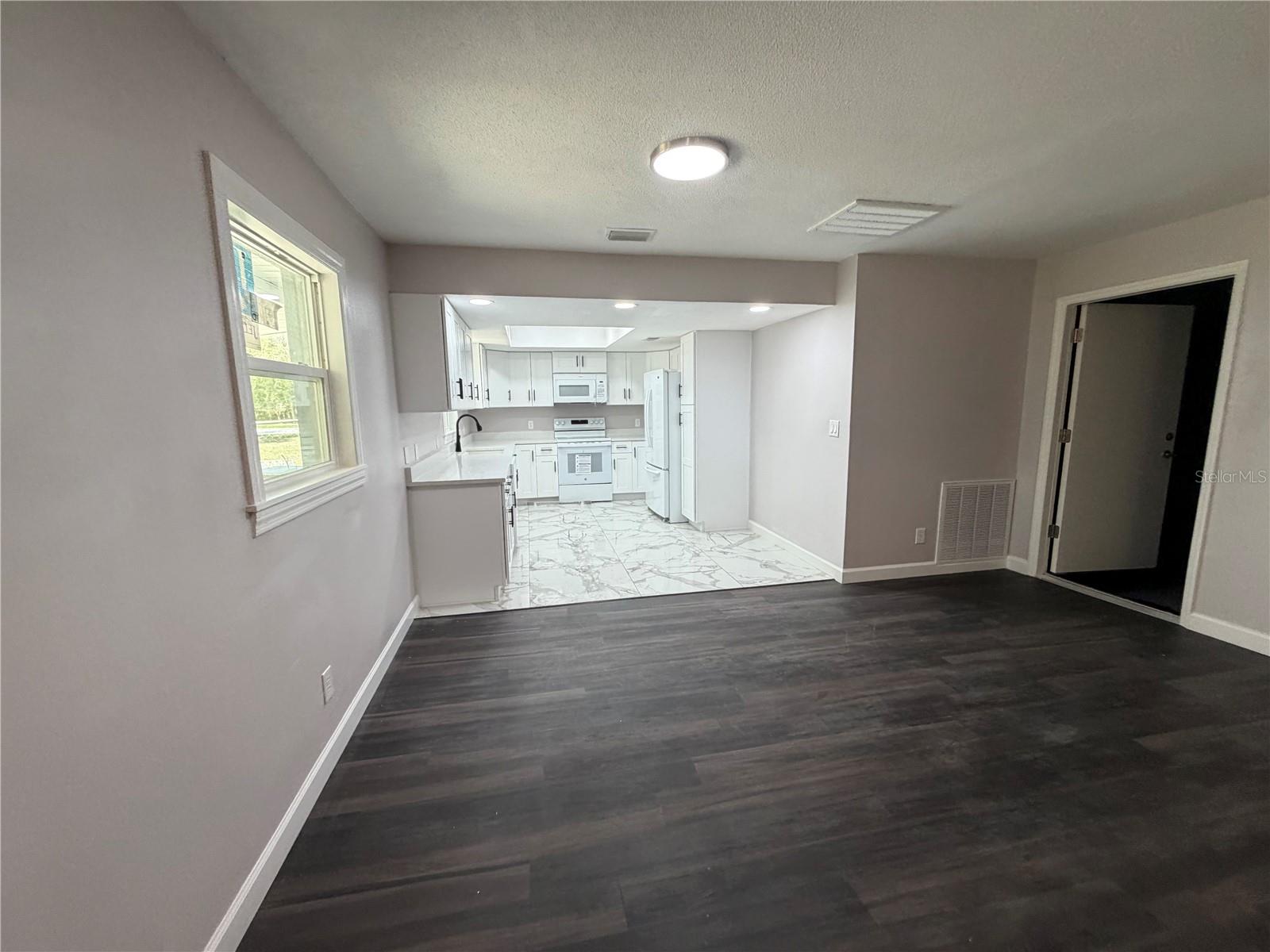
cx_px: 635
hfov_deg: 102.1
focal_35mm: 14
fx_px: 514
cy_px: 476
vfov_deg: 85.7
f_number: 2.2
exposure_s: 1/120
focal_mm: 2.22
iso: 200
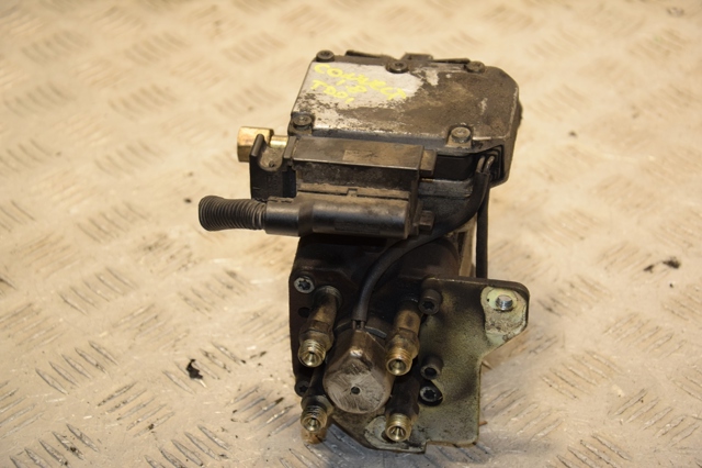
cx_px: 351
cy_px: 234
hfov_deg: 20.6
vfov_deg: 13.8
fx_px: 1929
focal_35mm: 99
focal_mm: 66
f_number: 5.6
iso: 800
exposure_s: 1/200
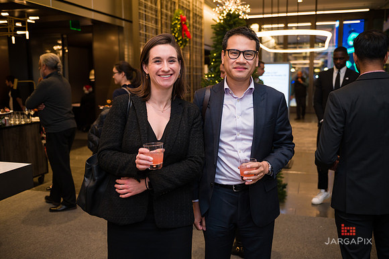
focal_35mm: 35
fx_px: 378
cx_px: 194
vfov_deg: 37.8
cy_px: 130
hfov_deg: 54.5
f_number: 3.2
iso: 400
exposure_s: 1/200
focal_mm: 35
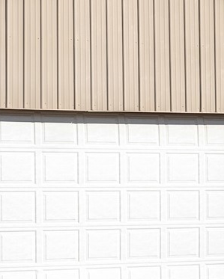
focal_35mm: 163
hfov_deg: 9.5
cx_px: 144
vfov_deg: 11.8
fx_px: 1351
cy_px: 184
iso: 100
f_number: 5.6
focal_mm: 38.3
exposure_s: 1/8000
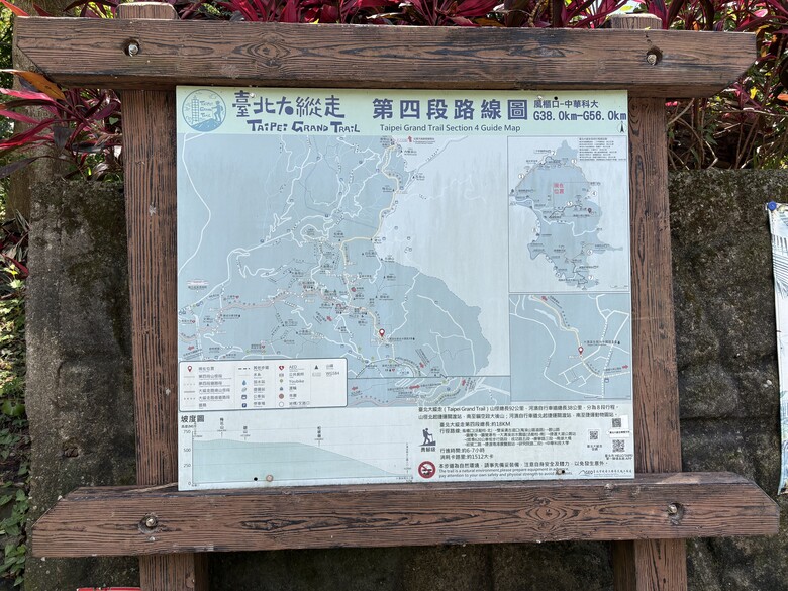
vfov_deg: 53.1
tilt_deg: +2.2
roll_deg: +2.1
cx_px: 394
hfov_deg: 67.3
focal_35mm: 26
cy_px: 296
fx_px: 592
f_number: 1.6
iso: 50
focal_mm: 5.96
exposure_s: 1/810
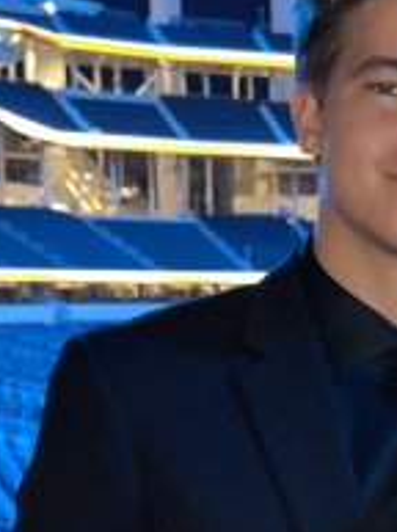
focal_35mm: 90
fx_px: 1381
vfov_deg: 21.2
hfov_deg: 15.9
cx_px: 425
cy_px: 511
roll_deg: +0.7
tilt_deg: -8.4
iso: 100
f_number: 1.6
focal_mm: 5.1
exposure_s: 1/8
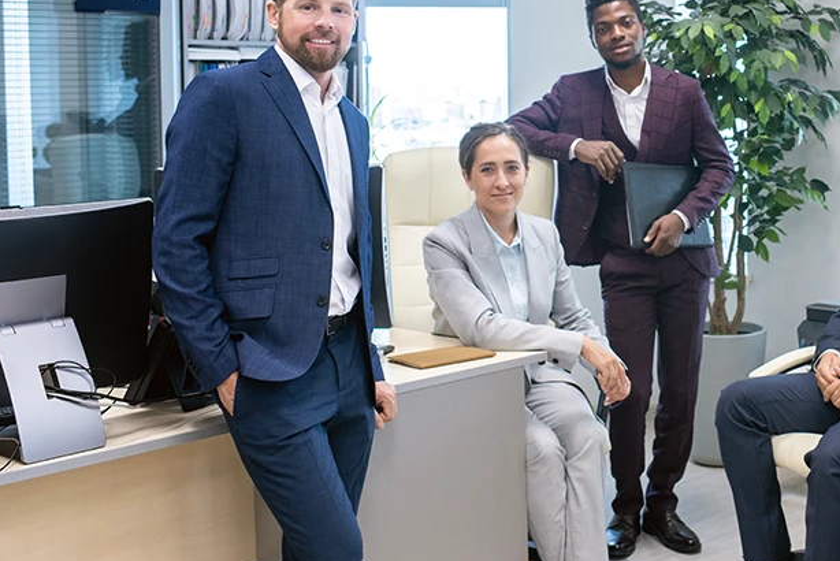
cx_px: 673
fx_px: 1331
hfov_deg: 34.0
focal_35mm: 57
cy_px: 179
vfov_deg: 23.7
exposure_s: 1/160
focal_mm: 35
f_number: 4.5
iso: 800
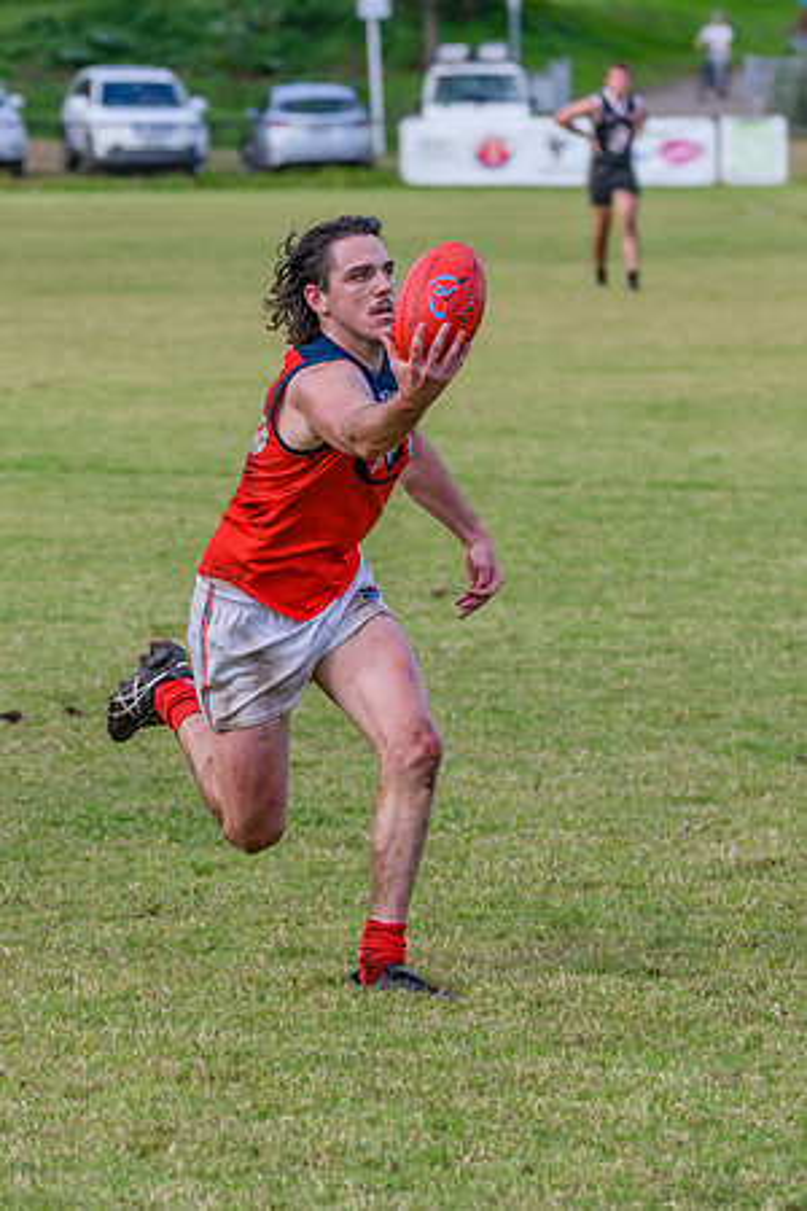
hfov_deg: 4.7
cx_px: 493
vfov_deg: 7.0
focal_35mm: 293
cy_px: 685
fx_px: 9856
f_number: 5
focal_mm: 170
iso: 900
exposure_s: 1/2000
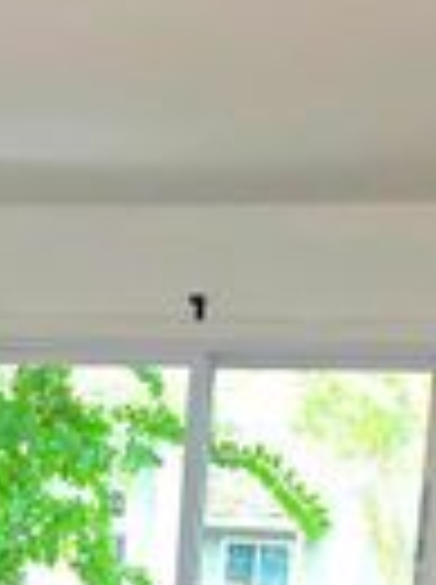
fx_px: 1988
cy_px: 889
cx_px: -81
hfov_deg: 12.2
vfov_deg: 15.4
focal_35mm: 118
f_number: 1.4
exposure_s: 1/24
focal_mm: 6.5
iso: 64
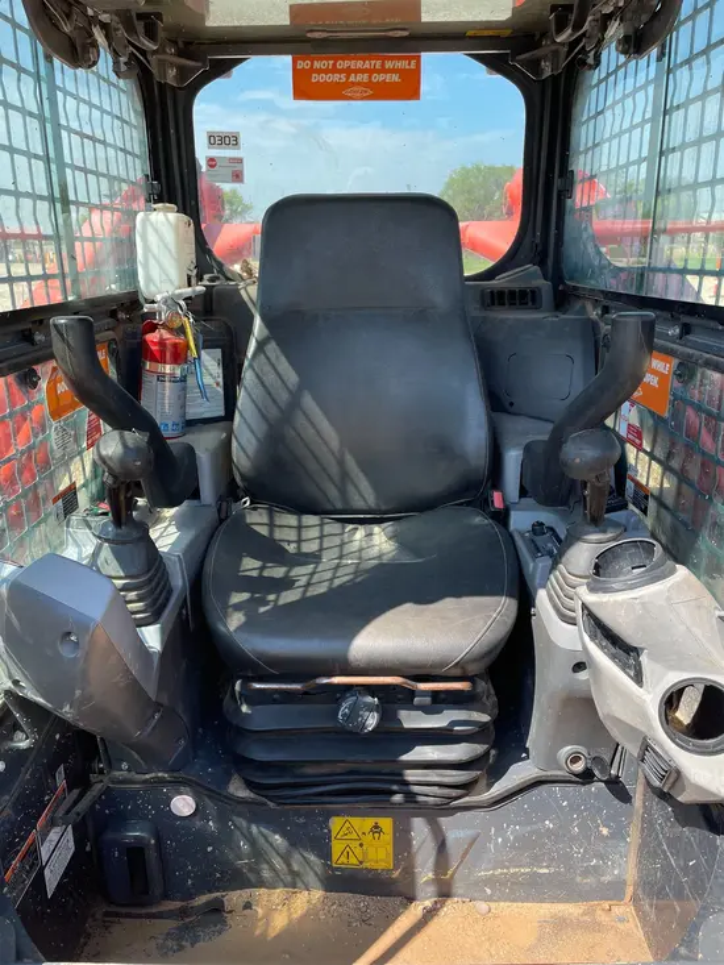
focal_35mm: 26
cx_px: 362
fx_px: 725
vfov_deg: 67.3
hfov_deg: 53.1
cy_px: 482
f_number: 1.6
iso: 50
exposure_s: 1/1033
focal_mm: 4.2
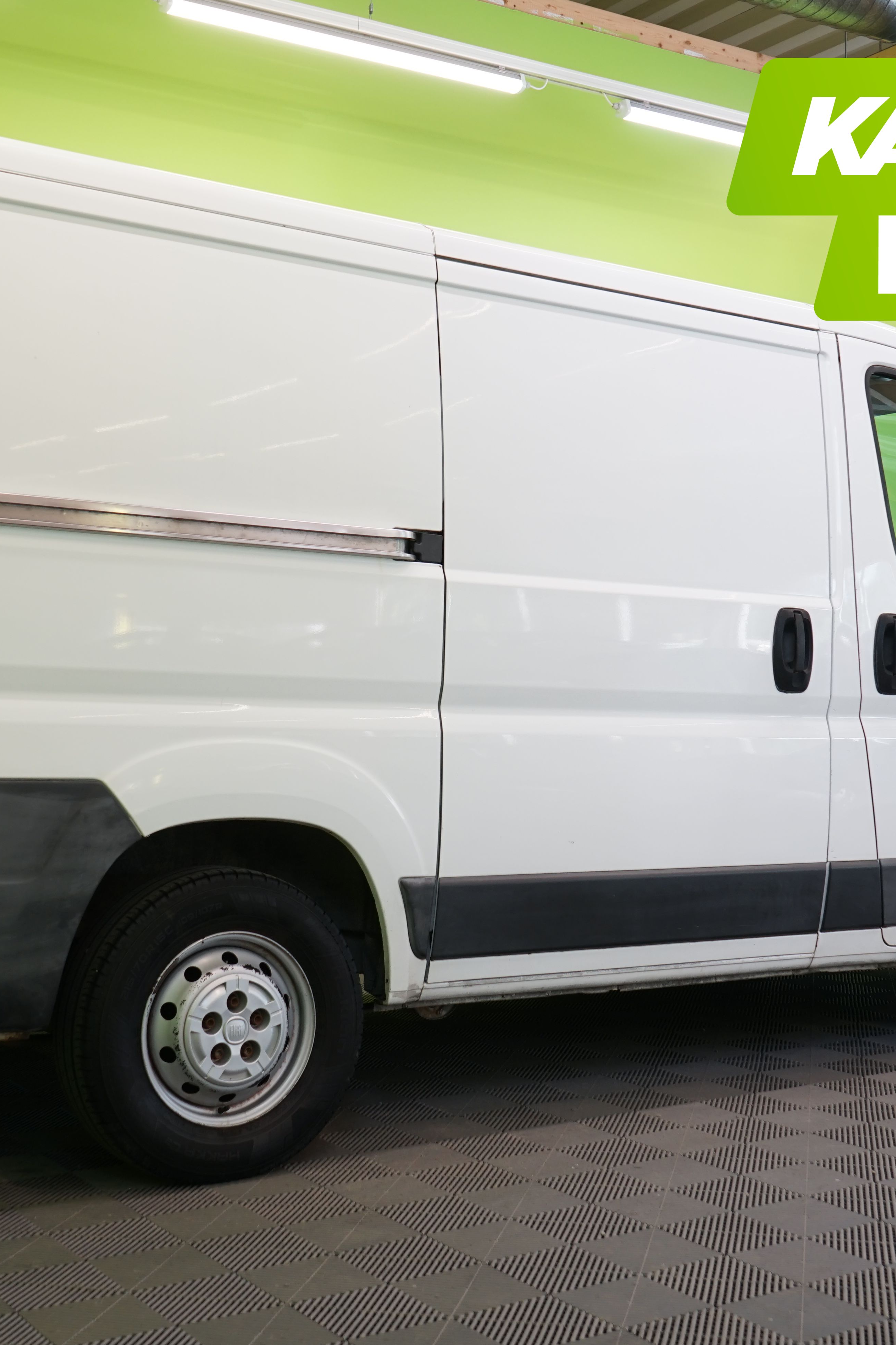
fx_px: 1717
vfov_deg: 42.7
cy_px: 671
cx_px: 428
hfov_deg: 29.2
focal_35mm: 46
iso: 400
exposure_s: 1/30
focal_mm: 30
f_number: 5.6
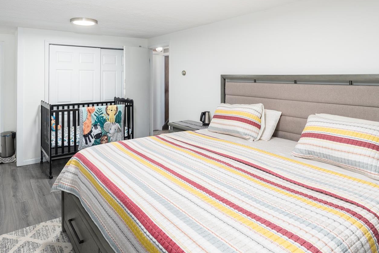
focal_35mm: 23
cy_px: 77
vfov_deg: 53.6
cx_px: 150
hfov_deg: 75.2
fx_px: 242
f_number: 7.1
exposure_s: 1/200
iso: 320
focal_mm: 14
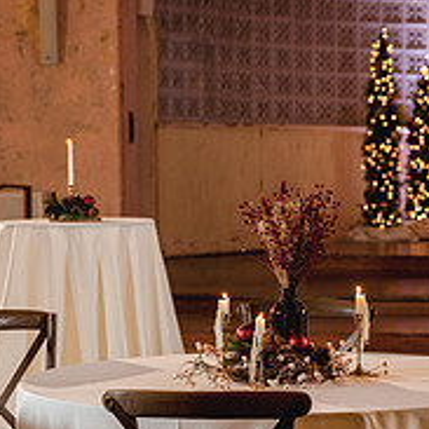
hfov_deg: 12.6
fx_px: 1893
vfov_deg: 12.9
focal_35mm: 135
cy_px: 334
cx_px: 520
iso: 400
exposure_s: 1/60
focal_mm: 50
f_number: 2.8
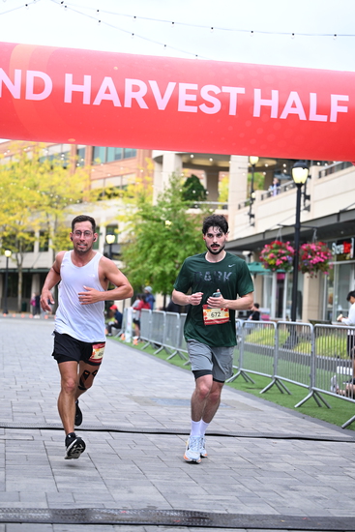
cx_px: 178
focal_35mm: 71
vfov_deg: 28.4
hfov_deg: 19.2
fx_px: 1049
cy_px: 266
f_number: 2.8
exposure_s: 1/1600
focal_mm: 71
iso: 1000
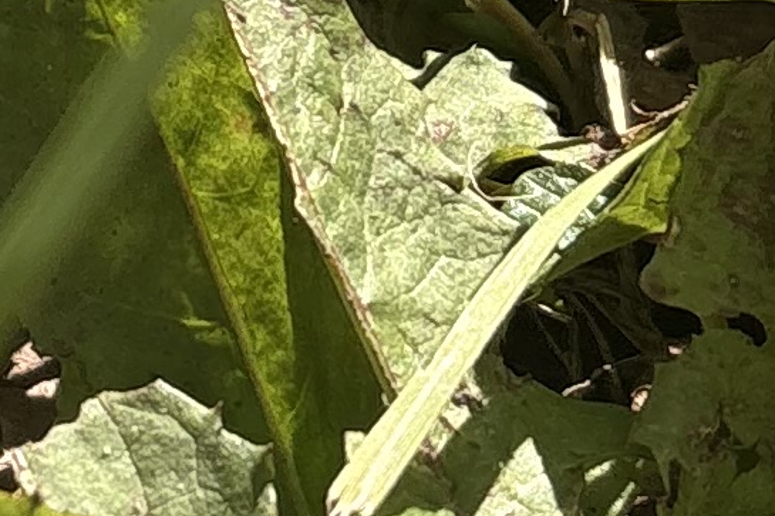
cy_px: -442
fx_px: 4304
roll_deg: +0.4
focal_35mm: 200
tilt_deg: -40.9
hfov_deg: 9.9
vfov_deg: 6.7
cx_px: -486
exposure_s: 1/2012
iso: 50
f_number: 1.6
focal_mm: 5.96
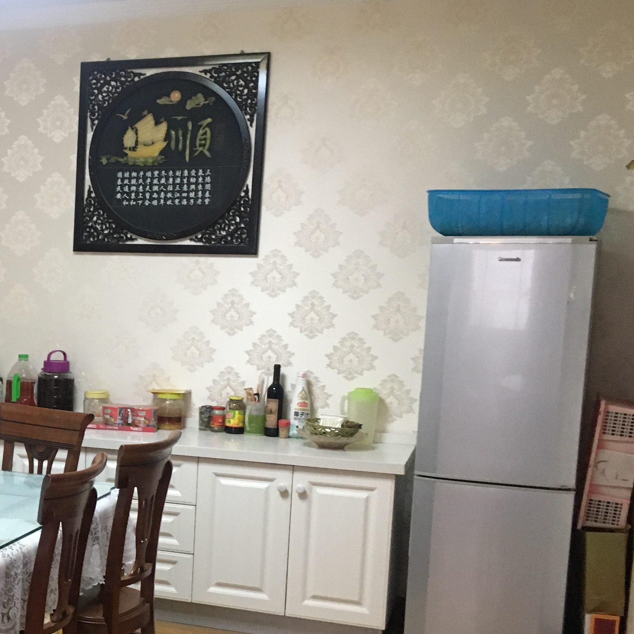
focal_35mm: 56
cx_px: -29
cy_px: 437
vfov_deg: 30.3
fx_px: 1160
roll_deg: -1.0
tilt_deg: -7.4
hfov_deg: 28.3
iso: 200
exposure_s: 1/33
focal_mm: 4.15
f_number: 2.2
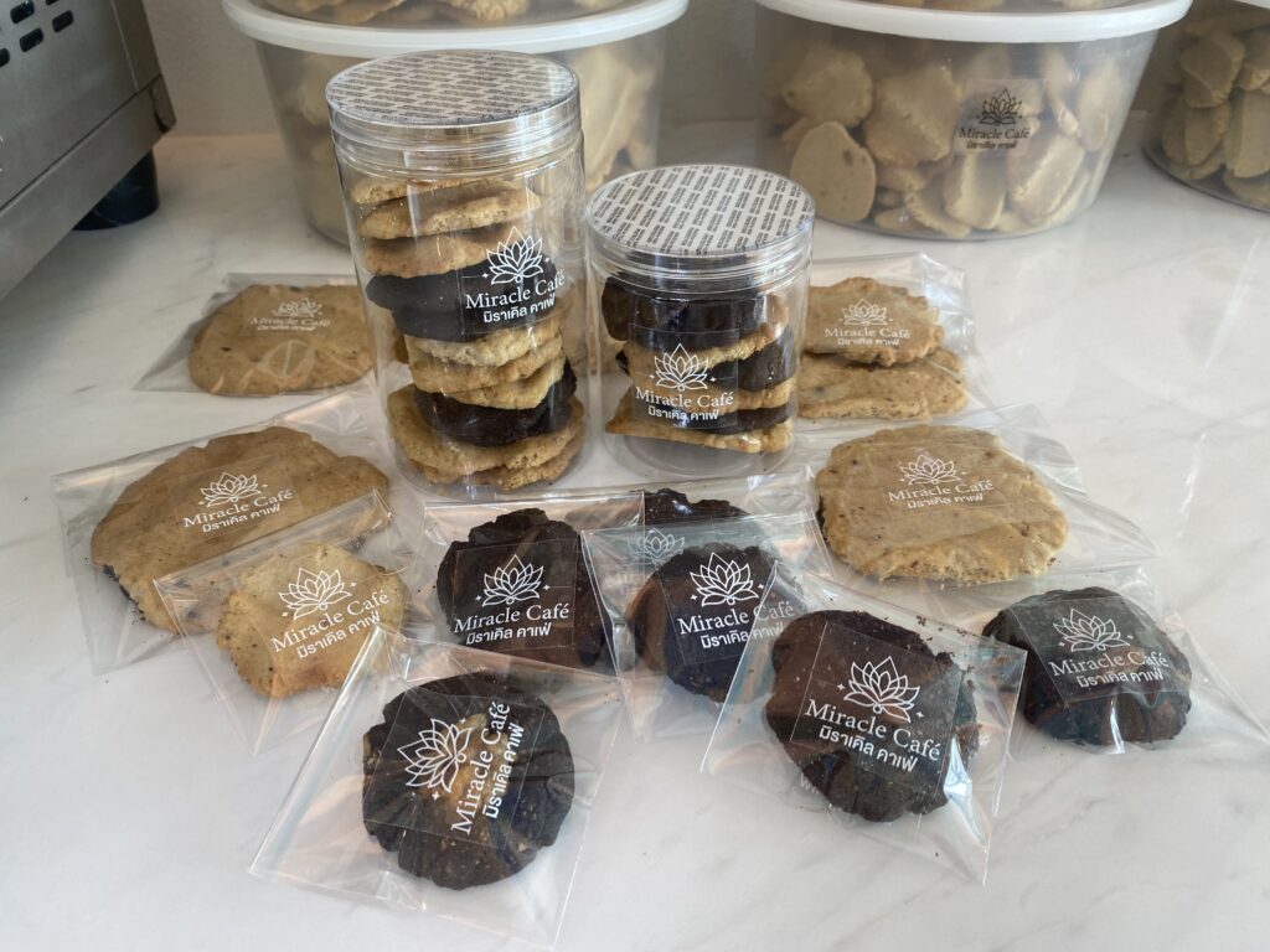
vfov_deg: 53.1
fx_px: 954
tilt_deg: -36.9
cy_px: 476
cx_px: 635
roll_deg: +0.5
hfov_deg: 67.3
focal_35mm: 26
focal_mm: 4.25
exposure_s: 1/100
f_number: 1.8
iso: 80
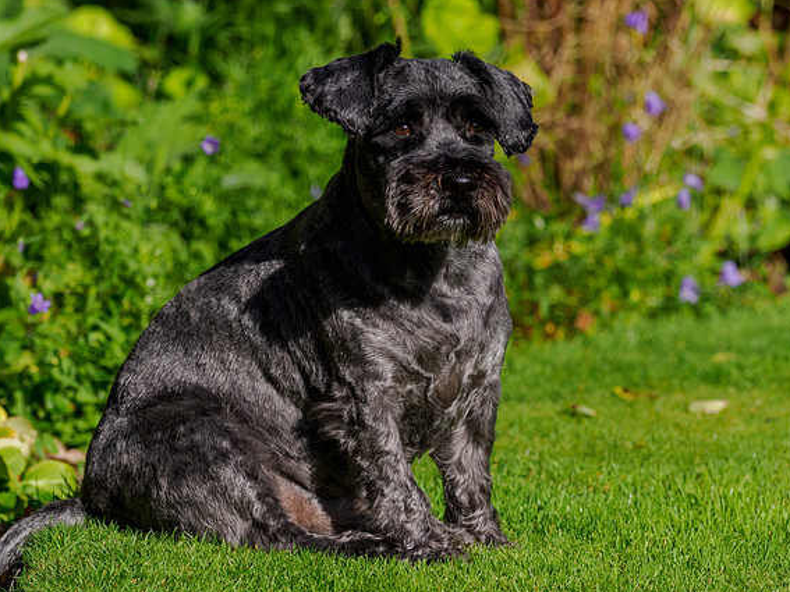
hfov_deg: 3.2
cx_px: 398
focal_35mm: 615
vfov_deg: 2.4
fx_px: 14032
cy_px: 299
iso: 200
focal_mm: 300
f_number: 5.6
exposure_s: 1/1600
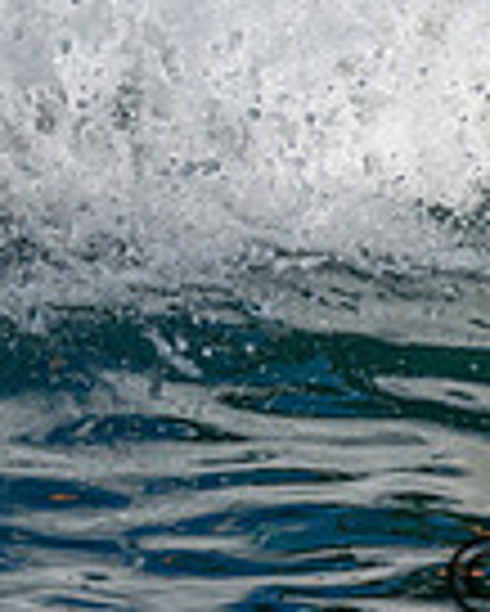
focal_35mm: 3542
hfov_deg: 0.4
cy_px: -196
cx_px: 655
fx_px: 64136
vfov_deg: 0.5
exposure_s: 1/2000
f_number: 8
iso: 500
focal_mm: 800
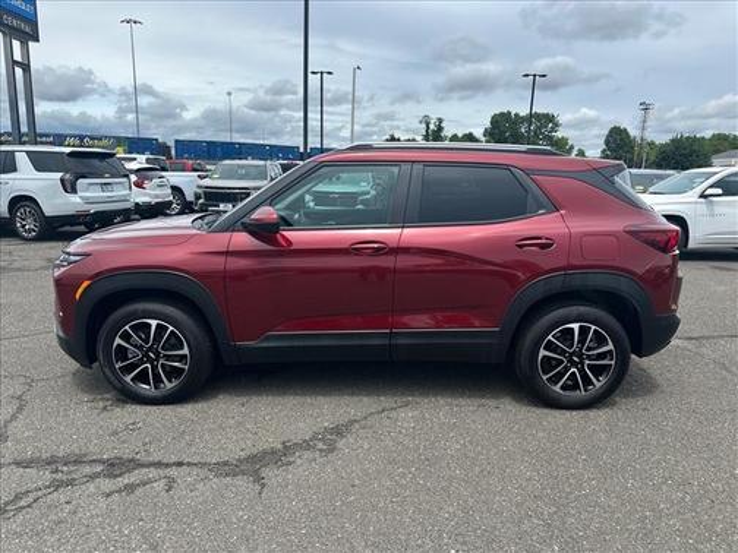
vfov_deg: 56.8
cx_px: 369
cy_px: 276
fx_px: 512
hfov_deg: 71.6
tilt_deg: -10.9
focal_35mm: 24
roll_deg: -1.9
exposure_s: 1/4762
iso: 80
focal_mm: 6.86
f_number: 1.78
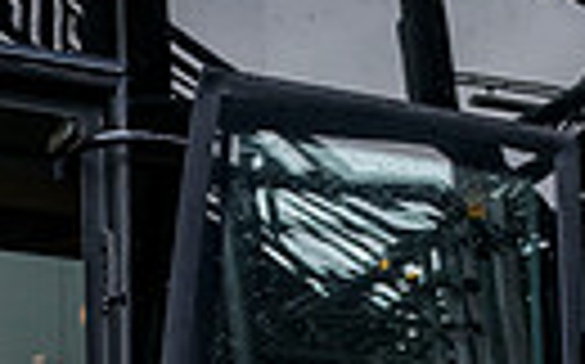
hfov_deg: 16.6
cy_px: 876
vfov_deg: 9.5
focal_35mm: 122
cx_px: -54
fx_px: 1943
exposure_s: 1/800
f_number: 3.5
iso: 3200
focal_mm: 34.5
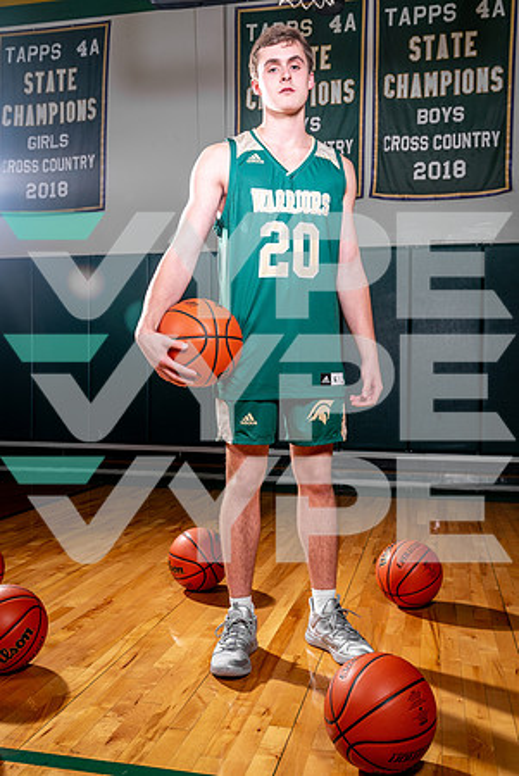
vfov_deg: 55.7
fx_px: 734
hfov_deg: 39.0
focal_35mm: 34
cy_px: 388
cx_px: 260
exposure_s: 1/60
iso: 200
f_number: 8
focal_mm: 34
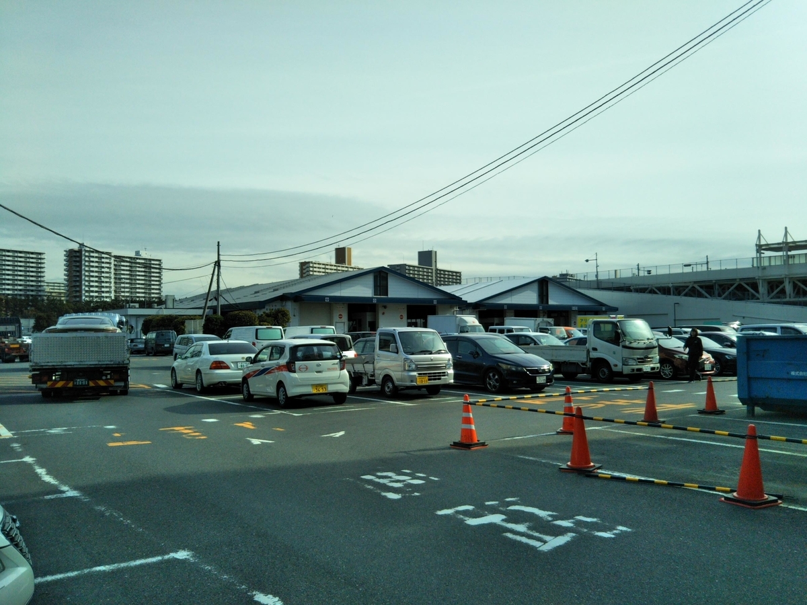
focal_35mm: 30
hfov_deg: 60.0
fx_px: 699
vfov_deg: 46.8
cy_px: 302
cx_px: 404
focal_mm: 4
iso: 28
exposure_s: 1/1436
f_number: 2.2
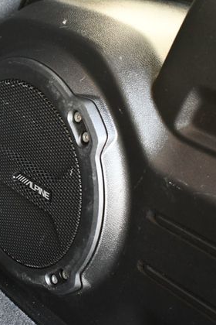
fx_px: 576
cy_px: 164
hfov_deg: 21.0
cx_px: 45
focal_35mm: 64
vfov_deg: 31.4
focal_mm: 28
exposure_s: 1/80
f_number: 4.2
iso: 3200
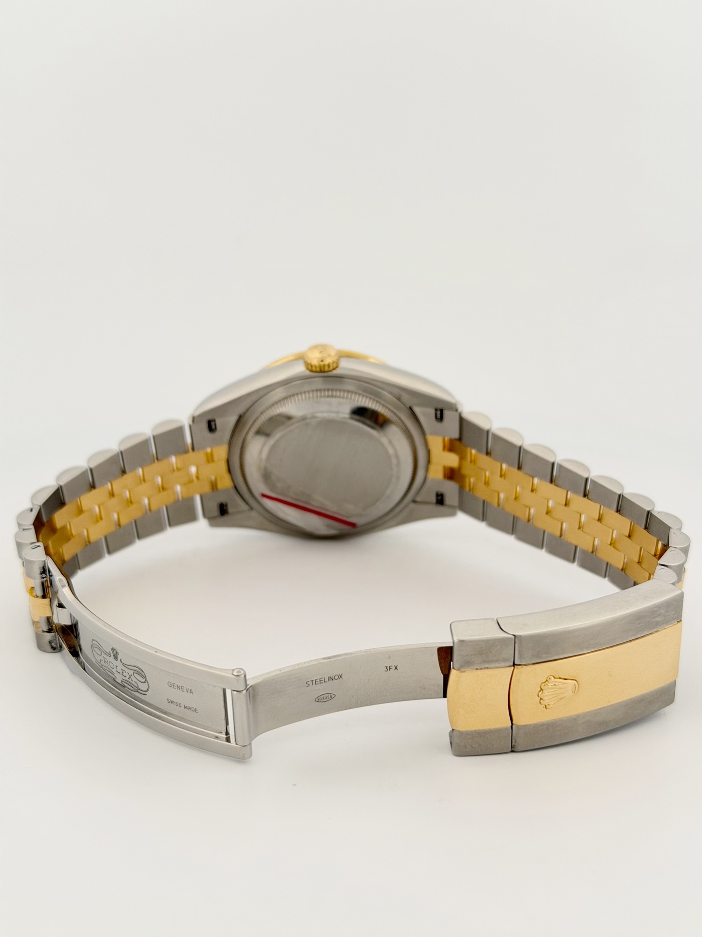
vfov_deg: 39.7
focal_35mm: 48
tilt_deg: -21.0
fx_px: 1298
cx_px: 351
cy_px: 468
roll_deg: -1.1
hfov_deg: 30.3
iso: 64
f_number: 1.78
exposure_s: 1/1264
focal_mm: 6.76
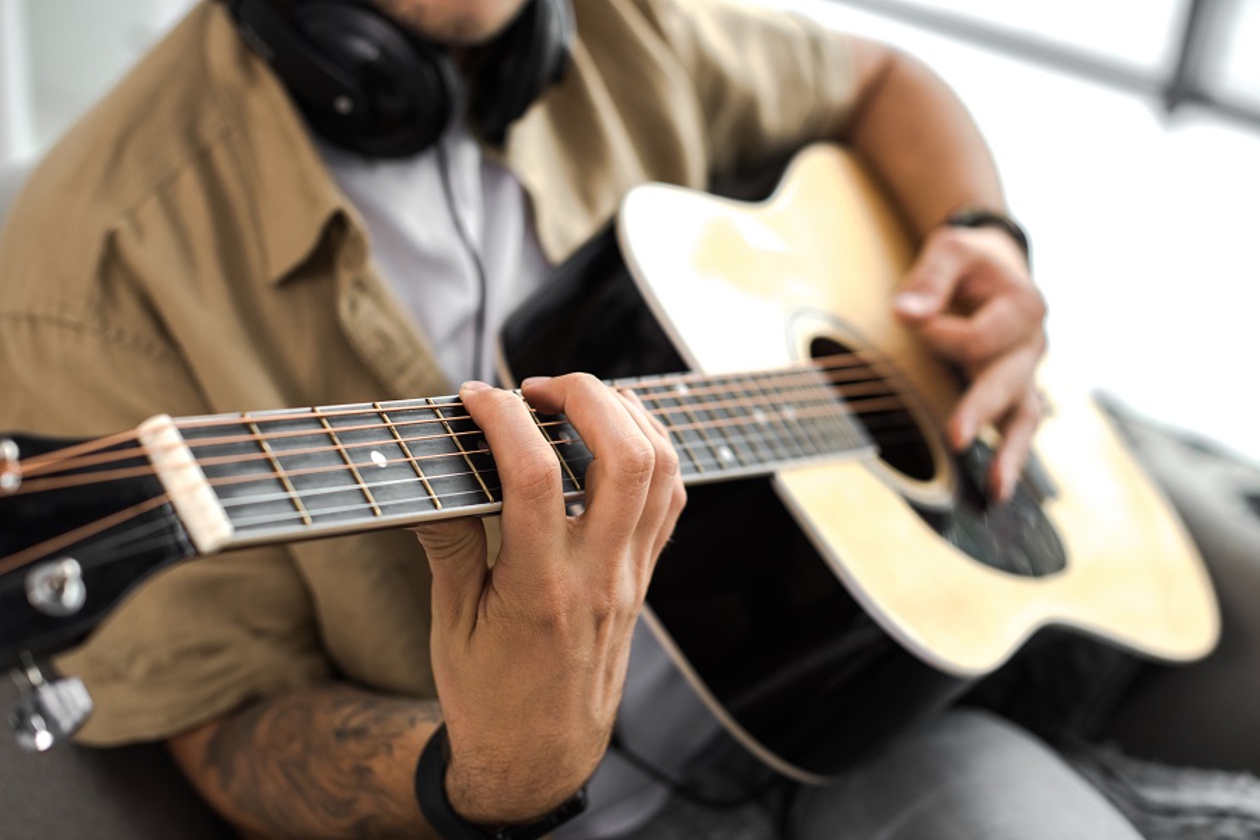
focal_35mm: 50
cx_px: 630
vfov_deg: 27.0
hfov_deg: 39.6
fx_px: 1750
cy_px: 420
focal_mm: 50
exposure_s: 1/200
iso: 400
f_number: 3.2
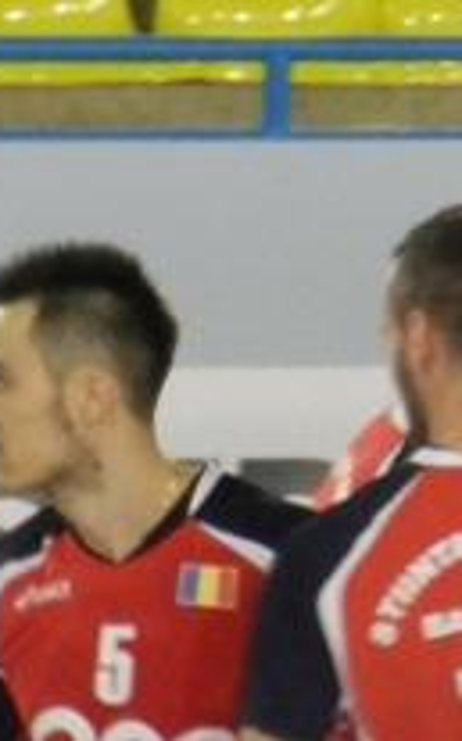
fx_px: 16958
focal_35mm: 840
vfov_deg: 2.5
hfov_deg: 1.6
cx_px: 1150
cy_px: 1146
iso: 720
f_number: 5.3
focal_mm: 28.4
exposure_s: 1/40
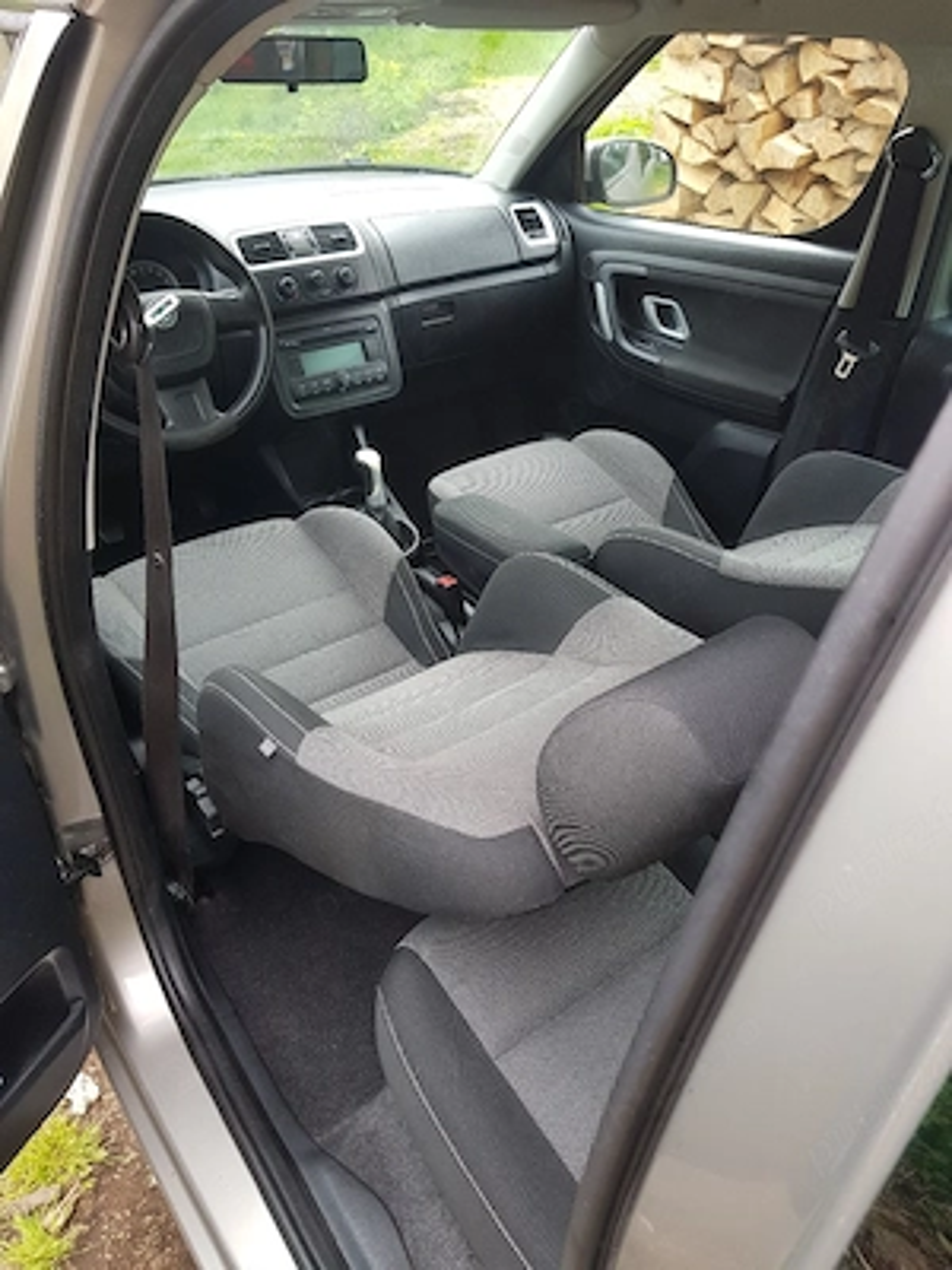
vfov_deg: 67.3
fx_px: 953
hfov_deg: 53.1
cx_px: 476
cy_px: 635
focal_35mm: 26
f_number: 1.7
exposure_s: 1/100
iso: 64
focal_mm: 4.2
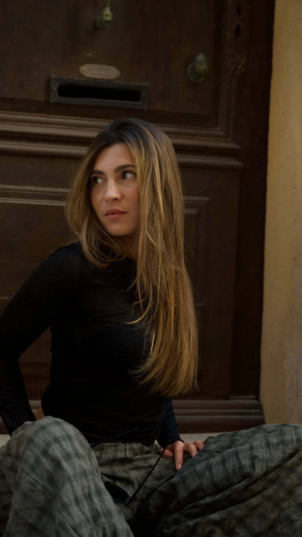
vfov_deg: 37.8
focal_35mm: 55
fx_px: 783
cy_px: 266
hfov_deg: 21.8
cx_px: 132
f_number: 4.5
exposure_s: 1/250
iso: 640
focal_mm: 52
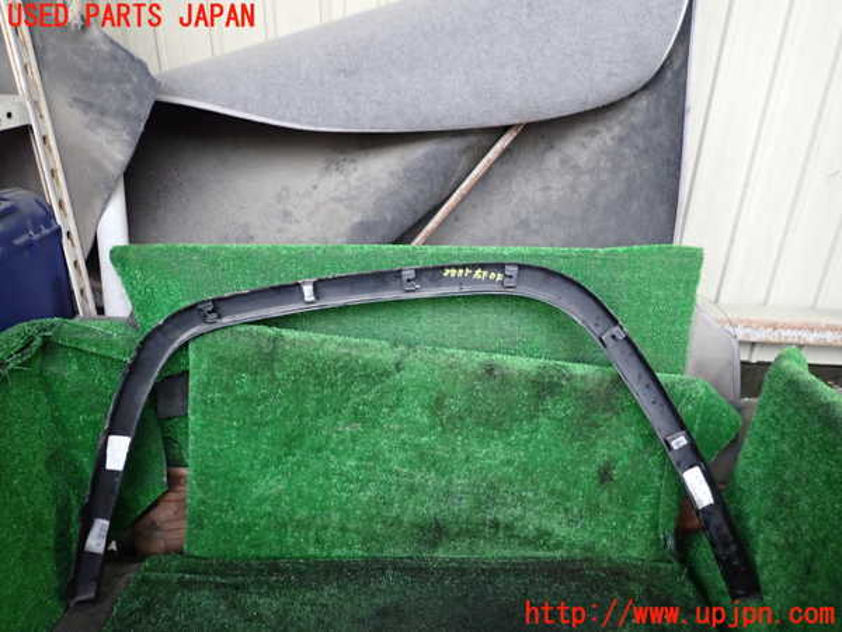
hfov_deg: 69.4
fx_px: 608
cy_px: 316
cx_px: 421
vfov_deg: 54.9
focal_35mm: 25
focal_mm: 4.5
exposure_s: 1/30
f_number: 2
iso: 500
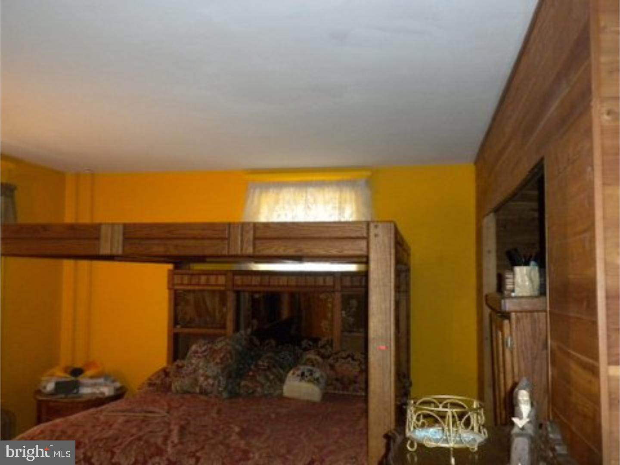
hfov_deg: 50.1
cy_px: 232
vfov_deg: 38.7
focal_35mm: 37
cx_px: 310
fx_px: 663
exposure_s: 1/30
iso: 400
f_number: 3.5
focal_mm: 6.6
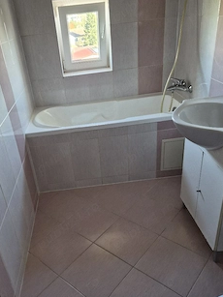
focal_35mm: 30
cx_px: 87
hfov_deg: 46.5
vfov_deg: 59.9
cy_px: 162
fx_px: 258
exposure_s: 1/100
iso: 400
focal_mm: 5.4
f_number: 1.8
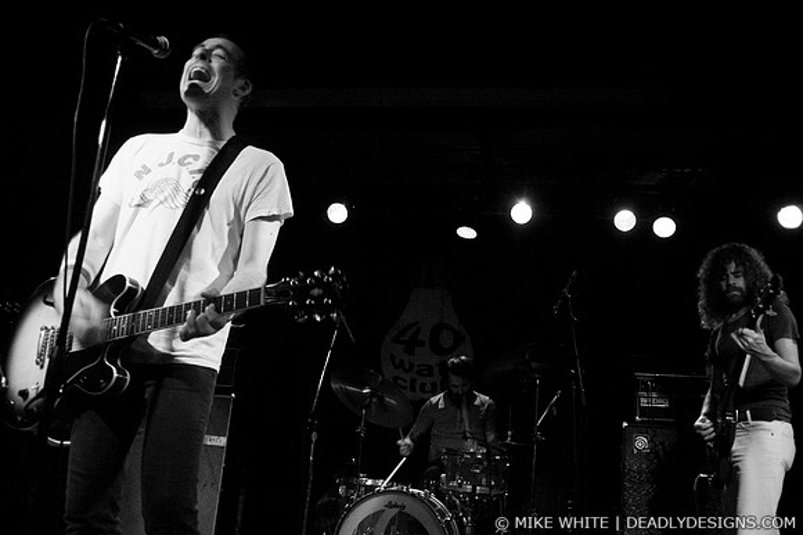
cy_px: 268
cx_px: 402
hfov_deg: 62.0
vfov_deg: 43.6
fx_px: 669
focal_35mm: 30
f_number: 2.8
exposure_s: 1/40
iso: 800
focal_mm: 20
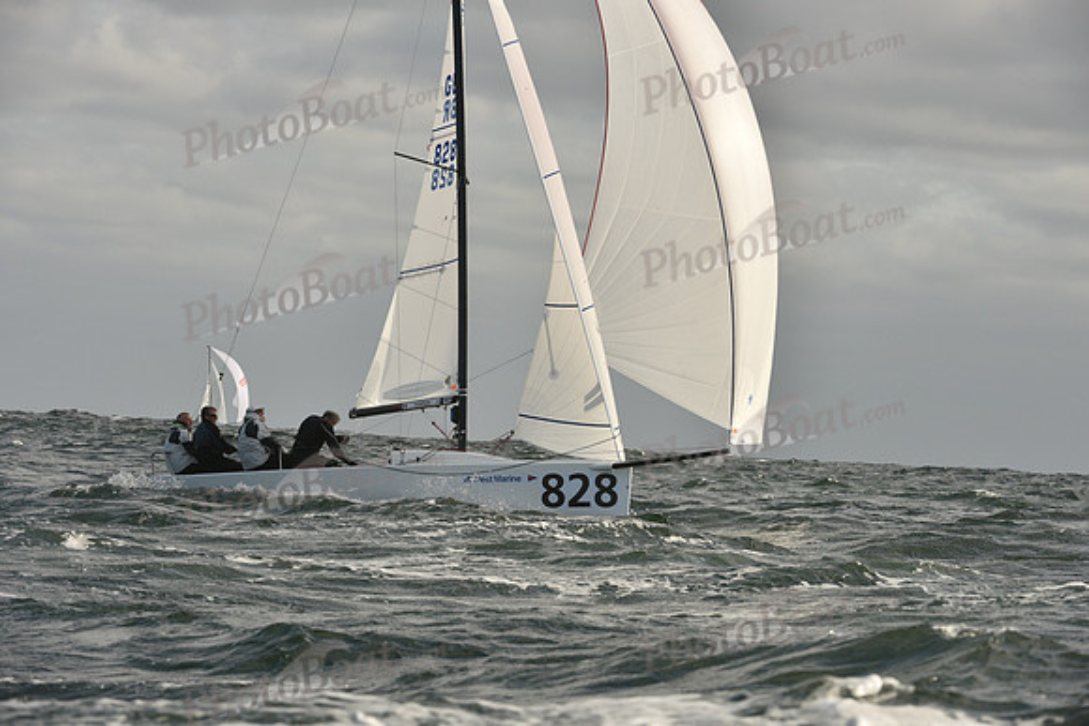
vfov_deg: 6.9
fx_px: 6051
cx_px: 544
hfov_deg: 10.3
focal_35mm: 200
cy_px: 363
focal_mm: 200
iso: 320
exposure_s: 1/1000
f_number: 9
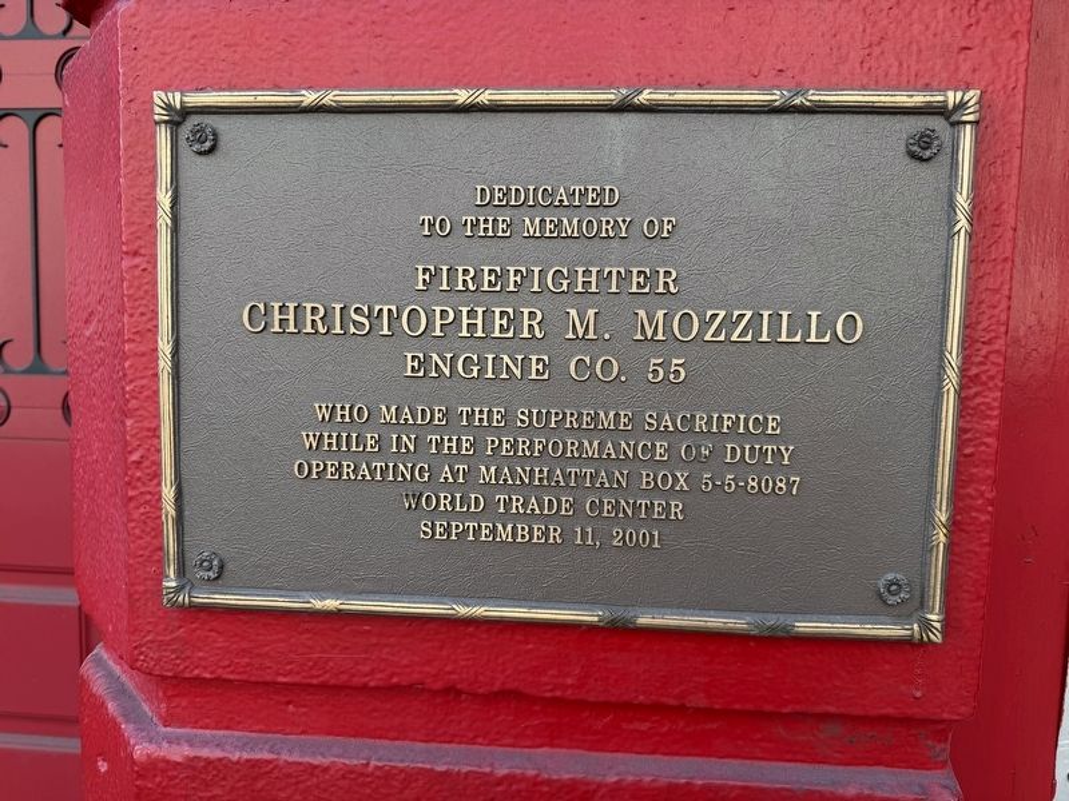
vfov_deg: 56.8
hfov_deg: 71.6
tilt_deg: -1.1
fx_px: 741
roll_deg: -1.8
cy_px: 400
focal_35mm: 24
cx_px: 534
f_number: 1.78
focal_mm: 6.76
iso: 80
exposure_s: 1/312
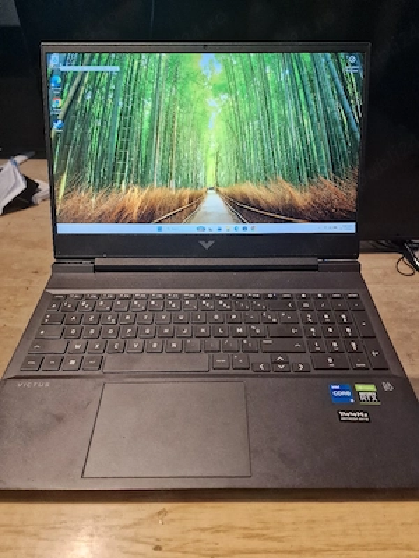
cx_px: 210
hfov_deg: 58.9
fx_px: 371
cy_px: 279
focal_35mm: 23
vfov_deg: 73.9
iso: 500
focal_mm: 6.4
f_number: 1.8
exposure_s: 1/100
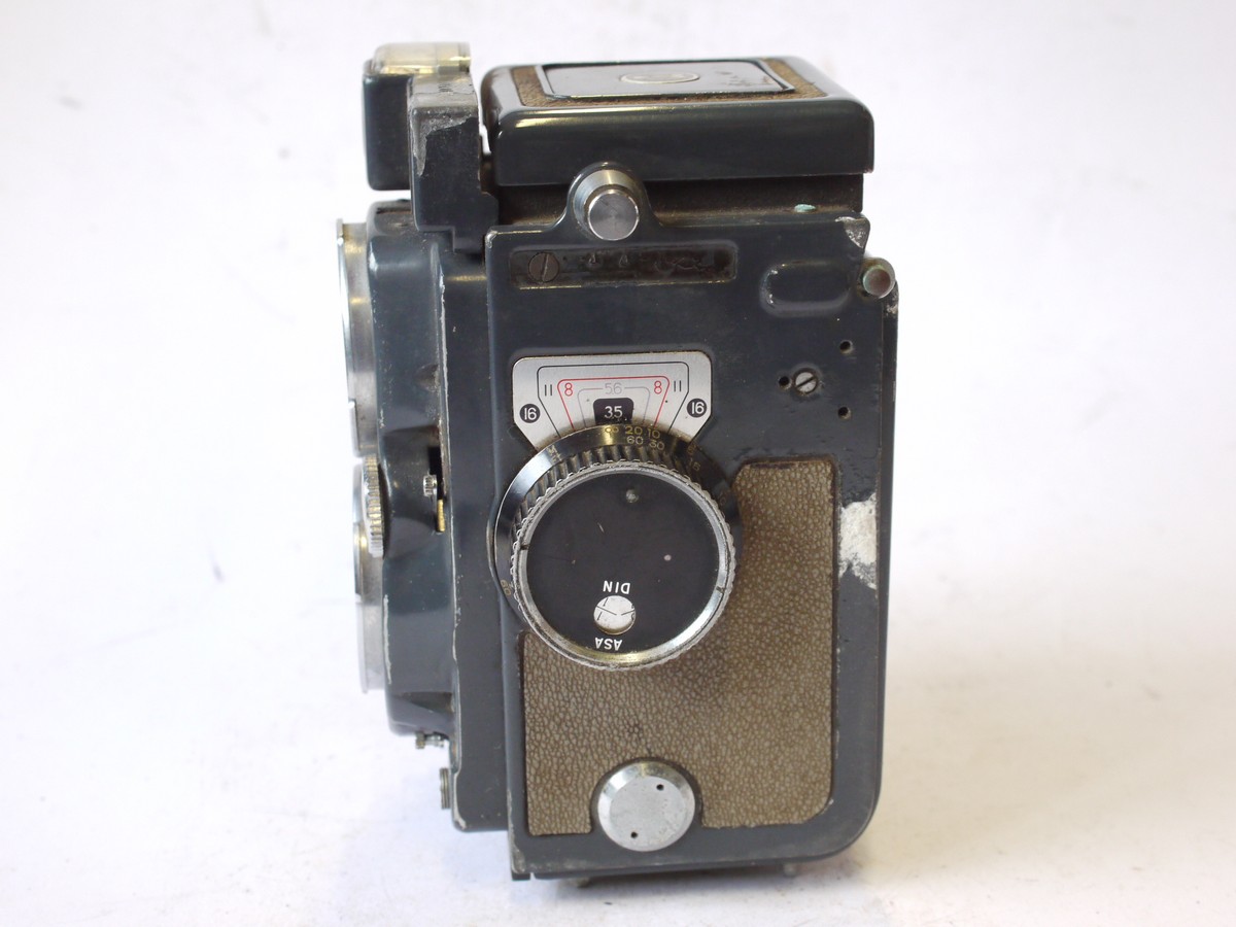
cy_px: 464
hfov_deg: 32.2
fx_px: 2142
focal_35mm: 60
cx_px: 618
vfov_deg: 24.4
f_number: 7.1
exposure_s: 1/60
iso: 800
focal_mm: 30
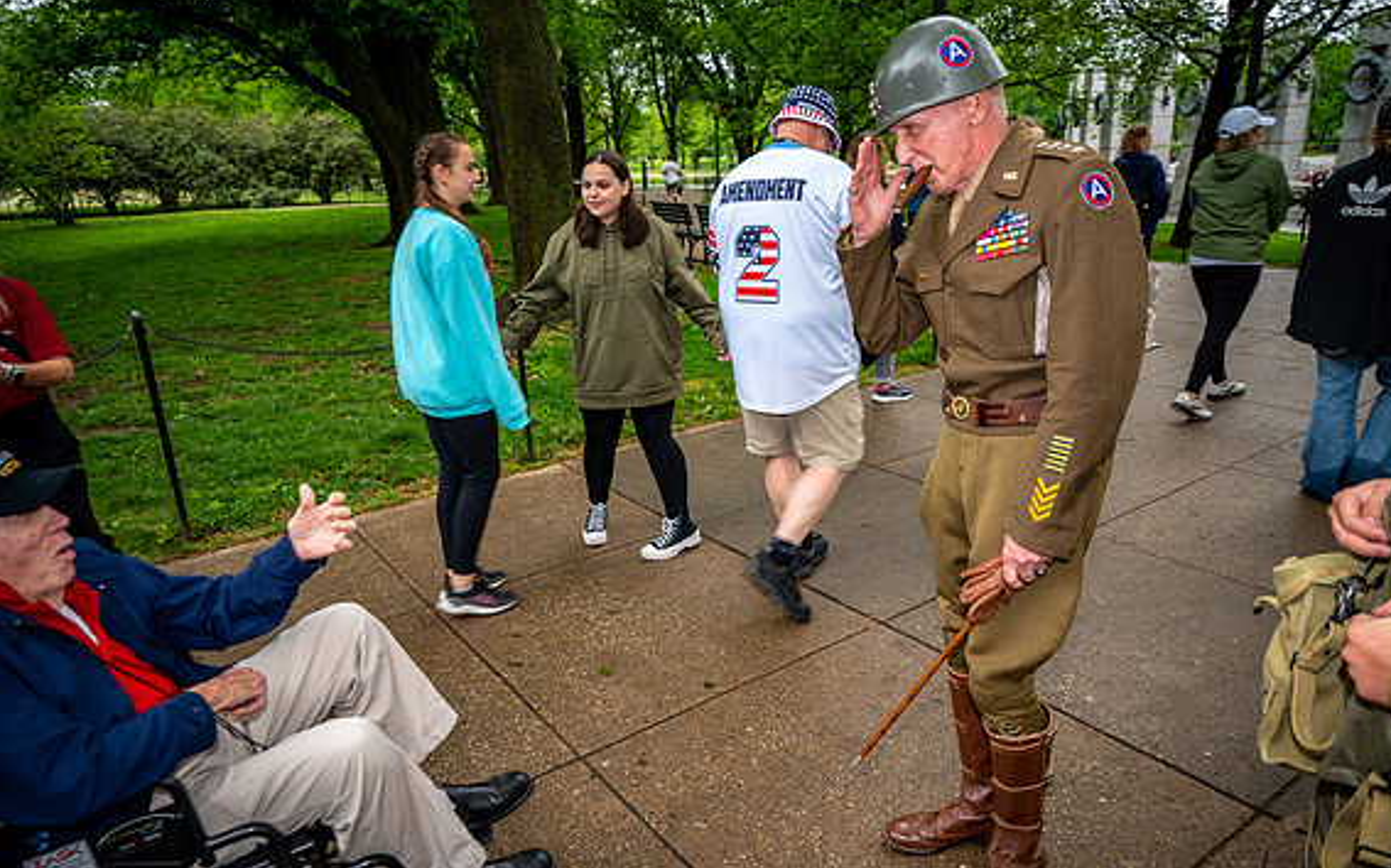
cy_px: 461
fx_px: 947
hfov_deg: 72.6
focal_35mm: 25
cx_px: 709
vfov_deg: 49.2
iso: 100
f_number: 4
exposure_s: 1/60
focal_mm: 24
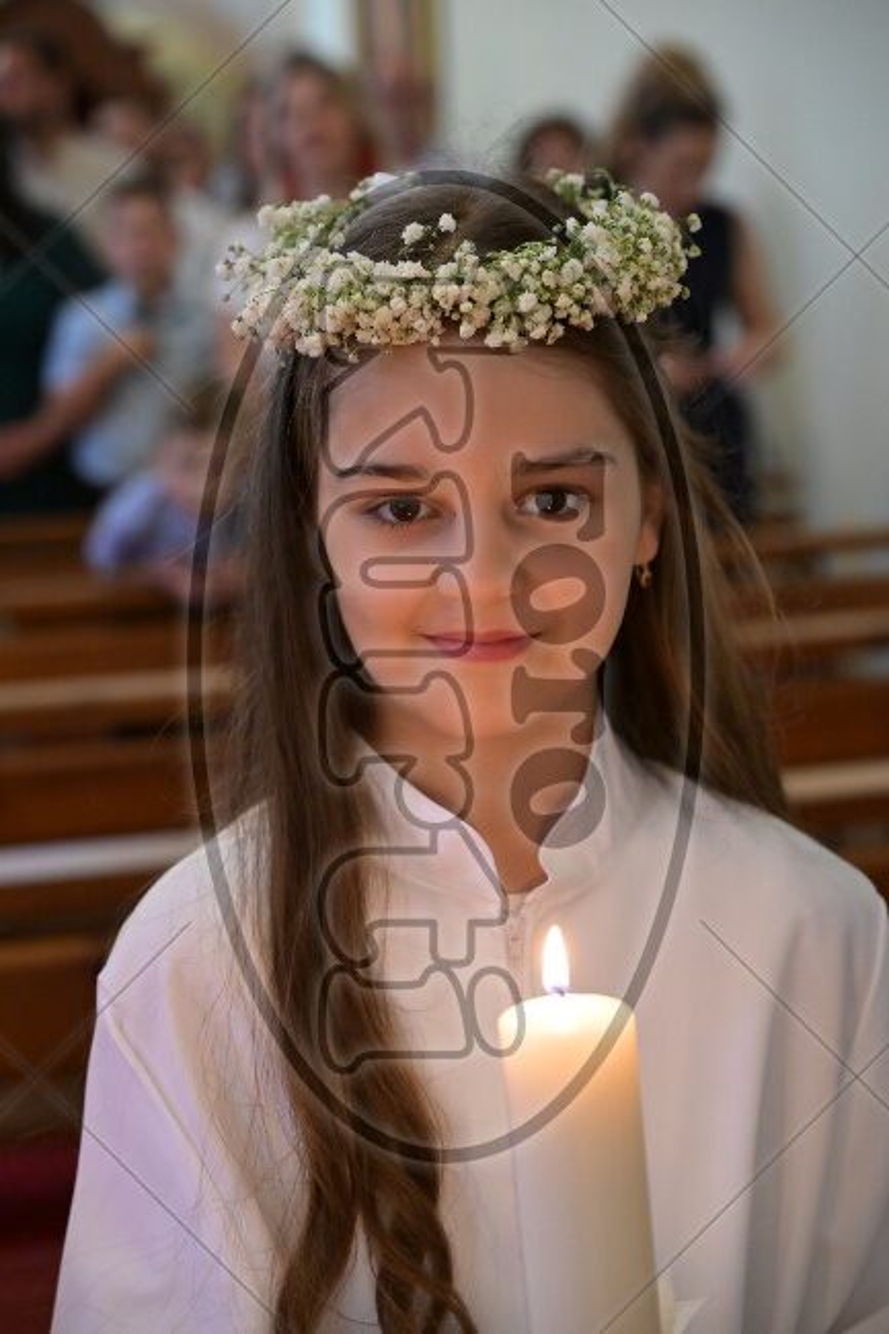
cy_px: 667
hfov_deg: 19.4
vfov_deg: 28.9
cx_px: 444
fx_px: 2594
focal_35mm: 70
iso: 6400
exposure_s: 1/125
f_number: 4.5
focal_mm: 70
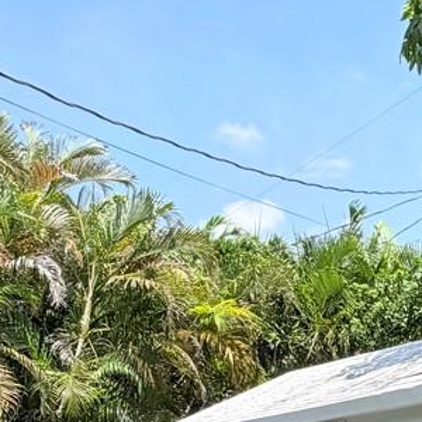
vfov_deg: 24.9
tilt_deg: +4.9
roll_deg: +1.2
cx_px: 443
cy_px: 419
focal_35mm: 66
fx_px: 910
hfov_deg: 24.6
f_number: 2.2
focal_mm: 2.22
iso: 32
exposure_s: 1/770
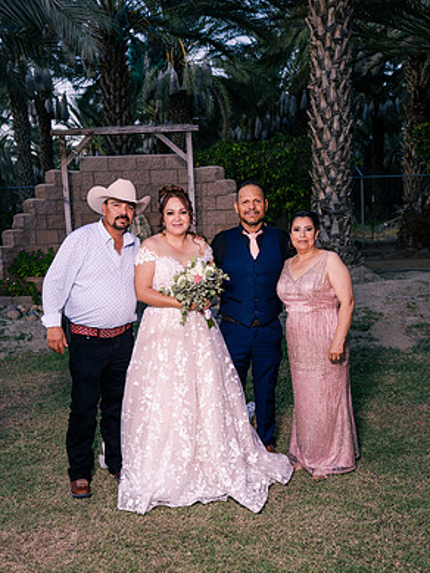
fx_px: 662
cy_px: 321
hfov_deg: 36.0
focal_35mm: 40
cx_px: 211
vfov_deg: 46.7
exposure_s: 1/320
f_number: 4
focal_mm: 36
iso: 400
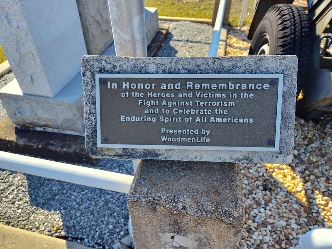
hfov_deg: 73.9
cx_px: 166
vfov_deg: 58.9
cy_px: 124
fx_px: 221
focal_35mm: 23
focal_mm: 5.56
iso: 100
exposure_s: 1/603
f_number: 1.8
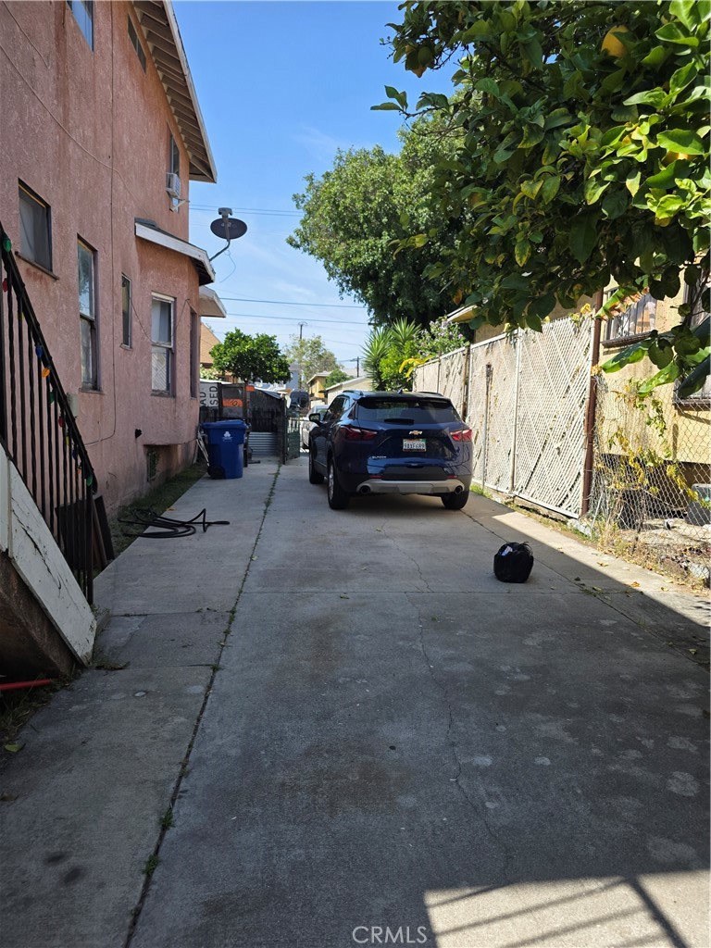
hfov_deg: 58.9
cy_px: 474
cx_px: 356
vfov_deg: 73.9
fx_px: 630
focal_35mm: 23
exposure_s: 1/2614
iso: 80
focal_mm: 6.3
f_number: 1.7
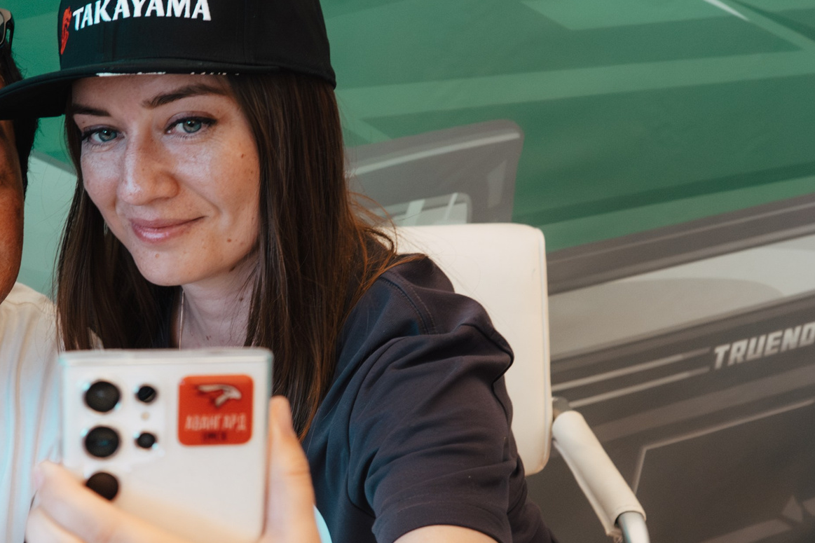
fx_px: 1607
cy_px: 312
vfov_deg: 19.2
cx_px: 201
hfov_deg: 28.0
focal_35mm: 71
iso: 2000
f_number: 4.5
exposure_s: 1/640
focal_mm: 24
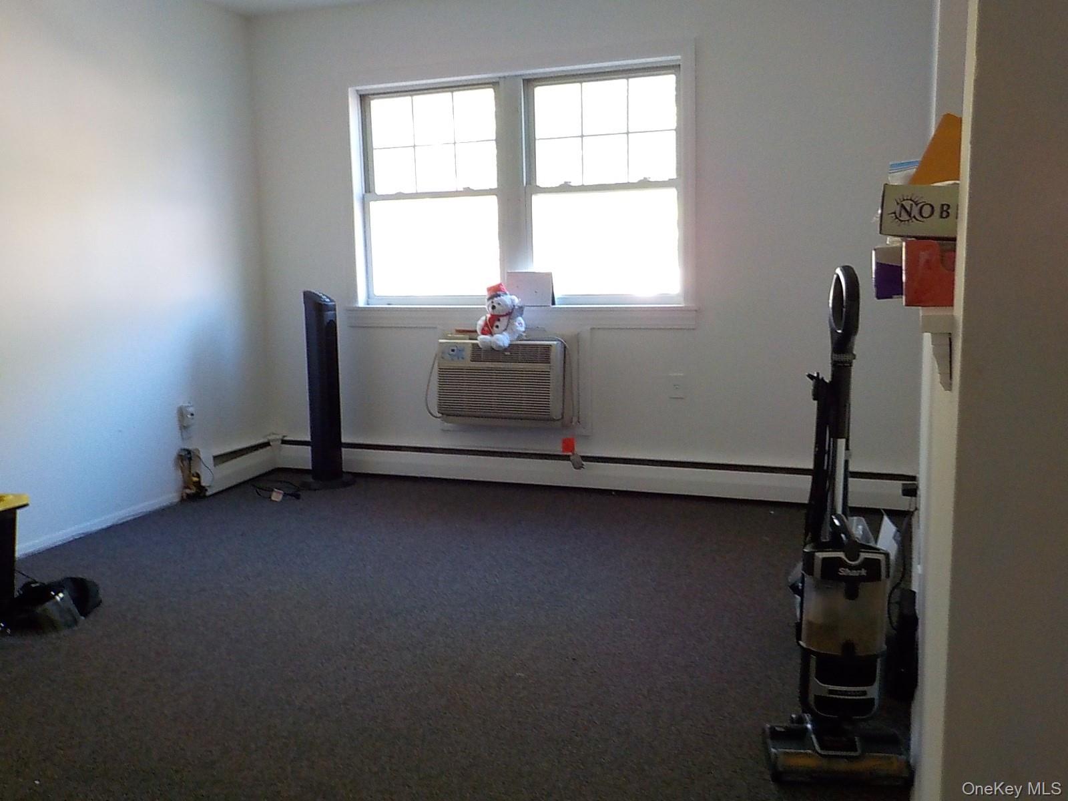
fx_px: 926
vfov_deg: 46.8
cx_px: 534
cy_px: 400
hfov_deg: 60.0
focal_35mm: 30
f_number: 3.3
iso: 280
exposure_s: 1/30
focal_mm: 4.1
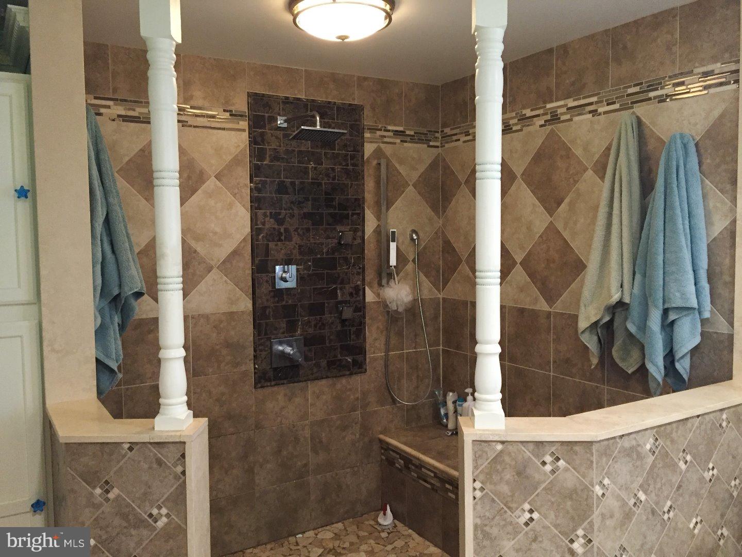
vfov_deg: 48.2
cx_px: 371
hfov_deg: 61.7
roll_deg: -0.4
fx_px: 622
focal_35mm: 29
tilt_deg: -3.8
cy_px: 278
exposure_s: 1/30
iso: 200
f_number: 2.2
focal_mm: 4.15
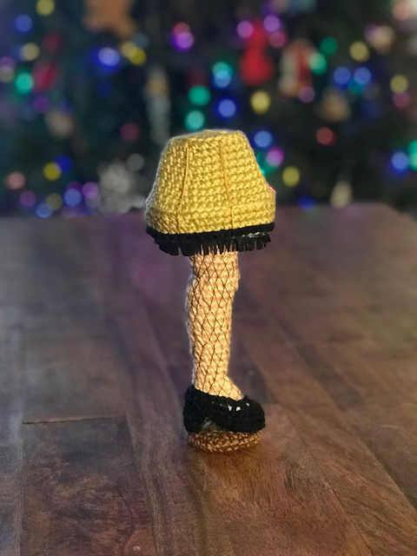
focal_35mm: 57
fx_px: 916
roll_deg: +0.6
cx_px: 208
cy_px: 278
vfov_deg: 33.8
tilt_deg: -16.6
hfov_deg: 25.7
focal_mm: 6.6
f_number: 2.8
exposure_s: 1/60
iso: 1250
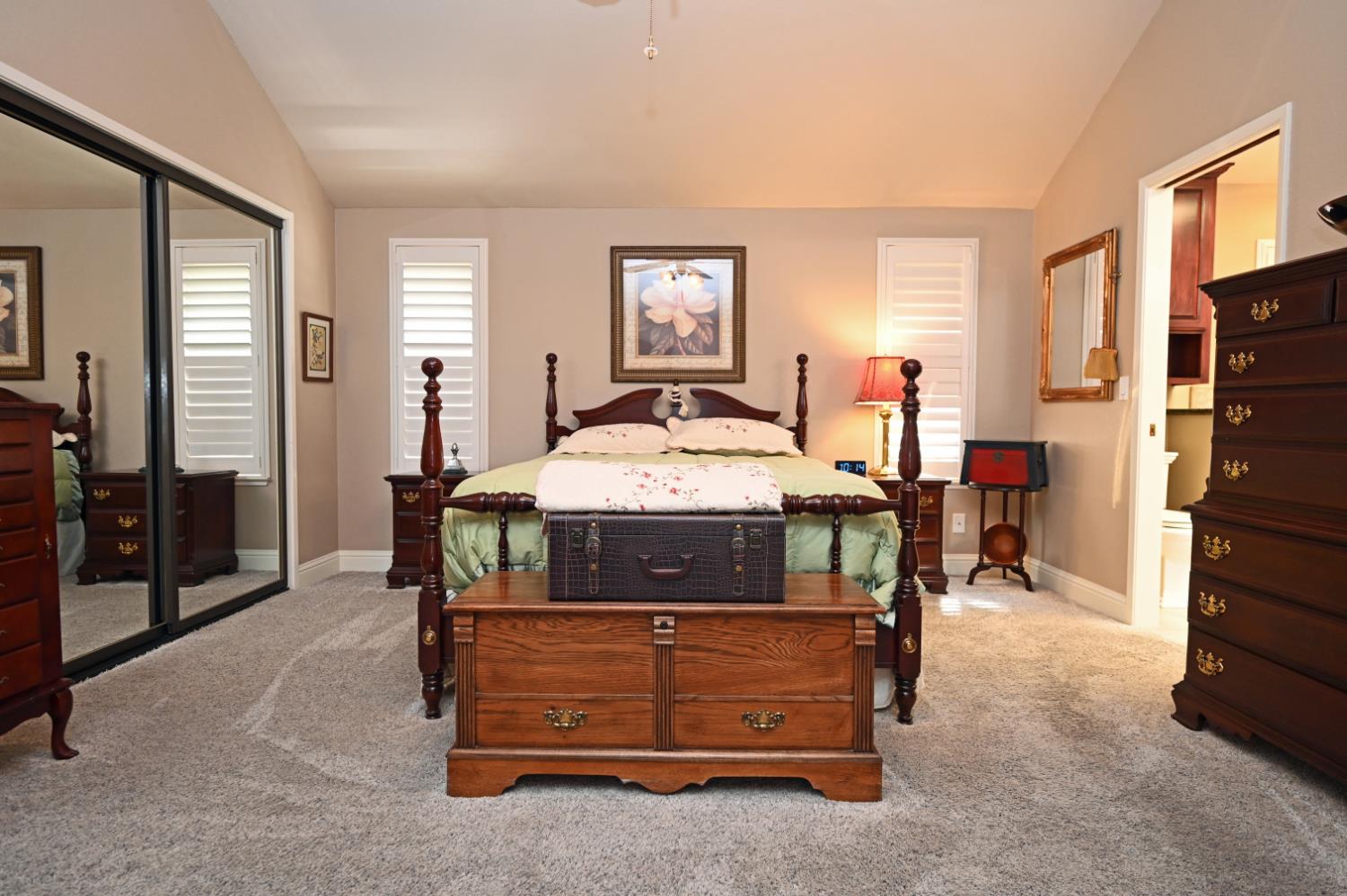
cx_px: 674
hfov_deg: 85.5
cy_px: 448
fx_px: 729
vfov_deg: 63.1
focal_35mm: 20
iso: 1600
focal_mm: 19.5
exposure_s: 1/60
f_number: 4
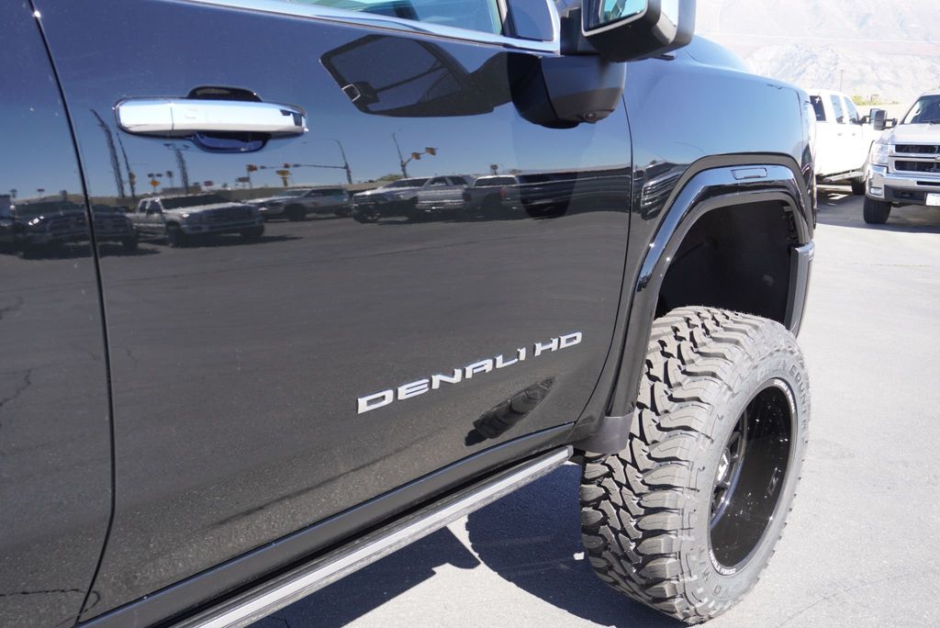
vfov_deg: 43.7
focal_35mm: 30
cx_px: 470
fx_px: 784
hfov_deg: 61.9
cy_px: 314
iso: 100
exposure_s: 1/100
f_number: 5
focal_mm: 20
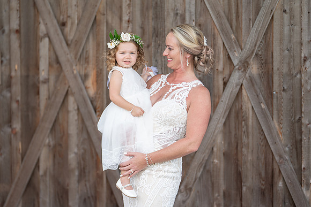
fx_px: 971
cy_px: 105
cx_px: 158
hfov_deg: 18.2
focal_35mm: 112
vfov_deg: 12.2
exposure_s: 1/250
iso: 100
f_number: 2.8
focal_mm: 106
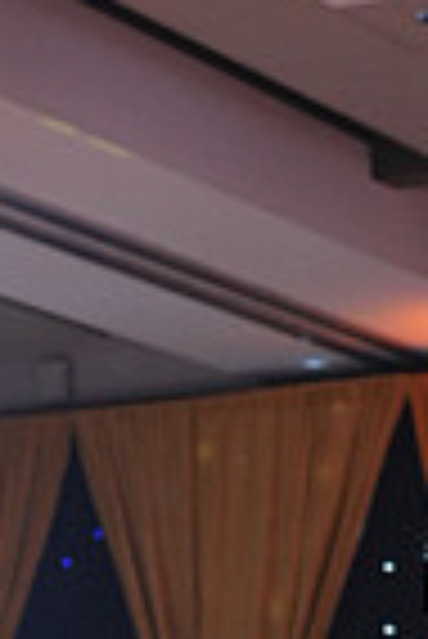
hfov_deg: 6.7
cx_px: 219
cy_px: 1138
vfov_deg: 9.6
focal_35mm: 204
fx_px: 3629
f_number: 4
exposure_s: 1/400
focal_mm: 50
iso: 2000
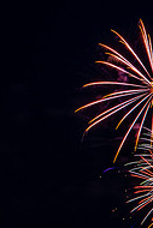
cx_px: 306
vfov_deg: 8.5
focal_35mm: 241
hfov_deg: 5.6
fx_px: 1533
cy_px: 178
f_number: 6.3
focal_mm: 35
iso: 125
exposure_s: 10
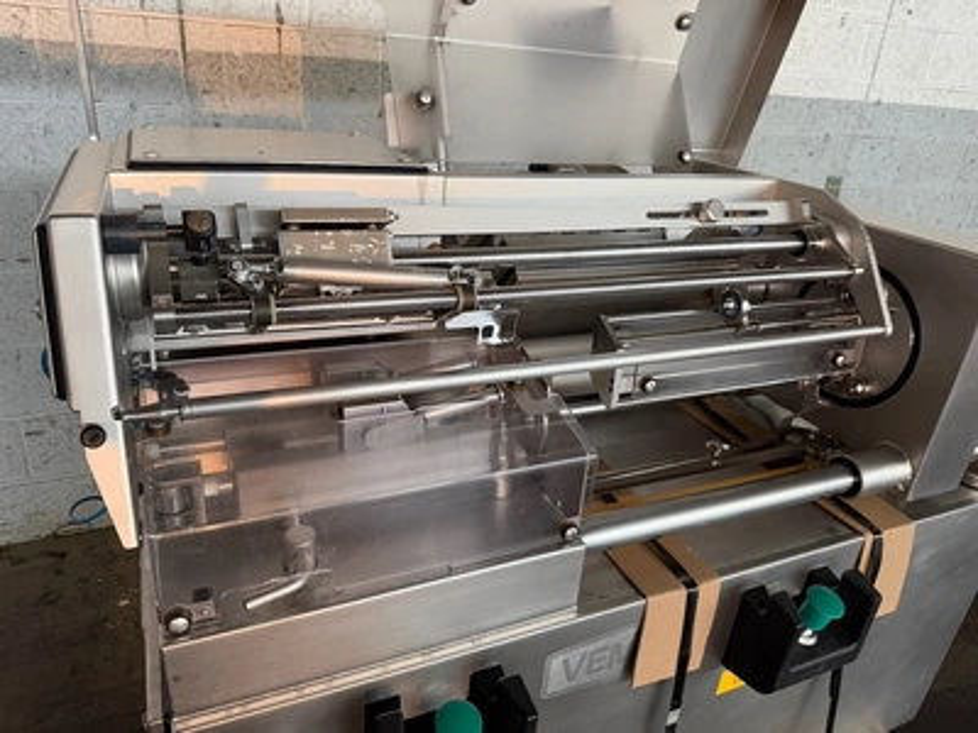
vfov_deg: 56.8
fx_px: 678
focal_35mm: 24
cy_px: 366
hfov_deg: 71.6
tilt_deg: -23.3
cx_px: 489
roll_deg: -4.0
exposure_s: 1/60
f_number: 1.78
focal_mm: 6.76
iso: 400
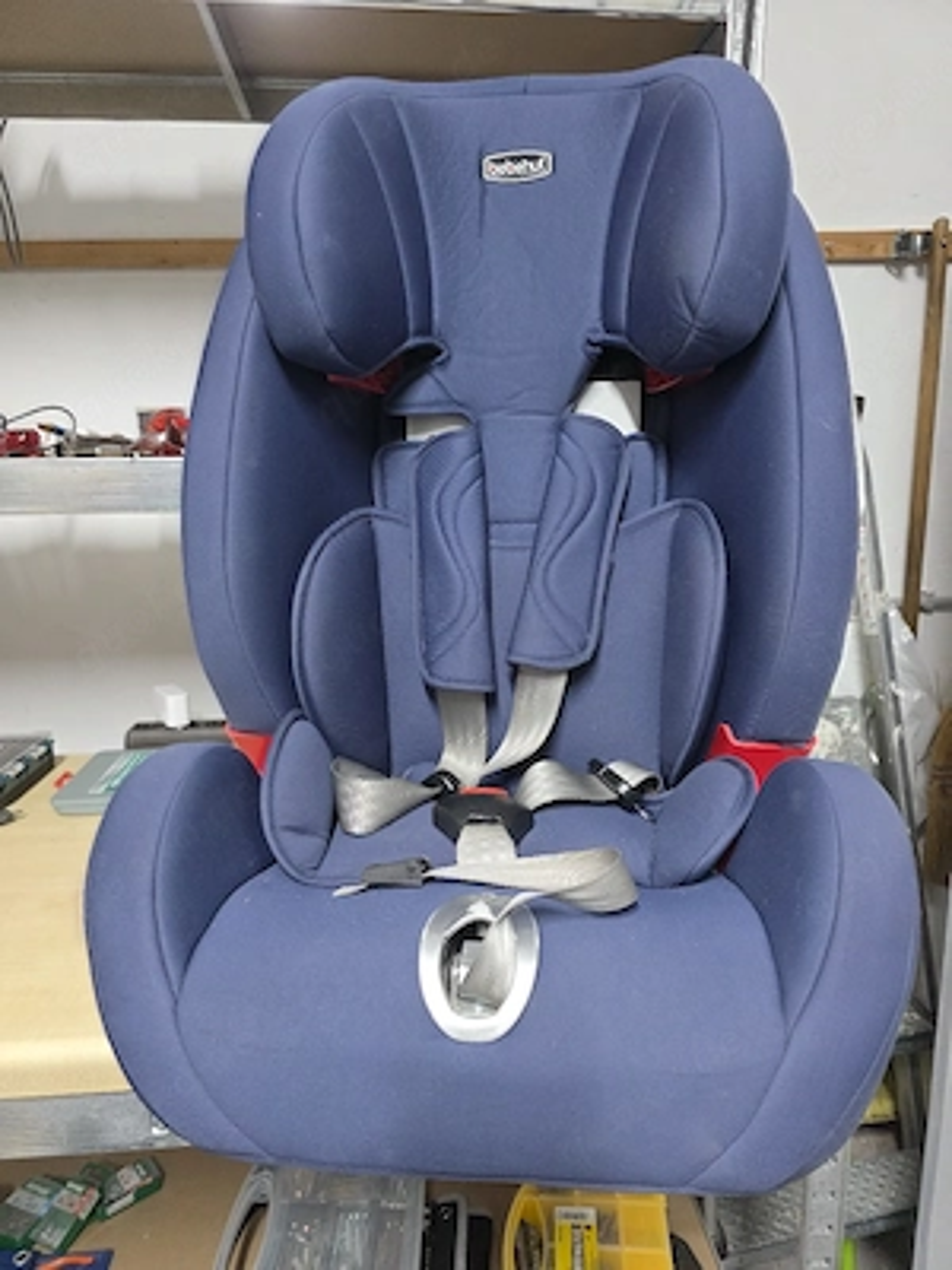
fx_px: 843
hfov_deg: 58.9
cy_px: 635
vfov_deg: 73.9
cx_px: 476
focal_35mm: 23
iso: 500
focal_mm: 6.3
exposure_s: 1/101
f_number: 1.7
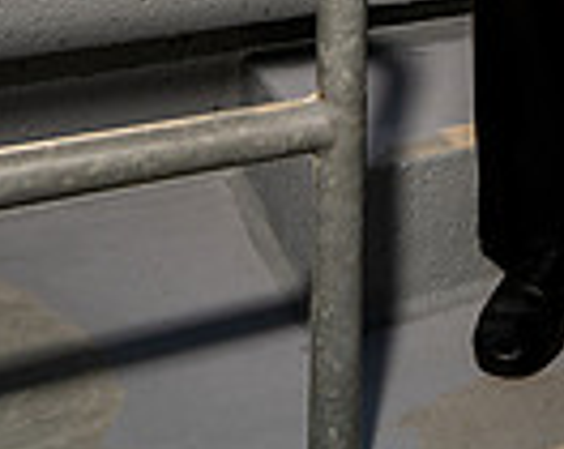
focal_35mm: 77
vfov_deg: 15.3
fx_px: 1282
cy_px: -492
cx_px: 598
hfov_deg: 23.5
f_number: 8
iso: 100
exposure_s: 1/250
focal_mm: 24
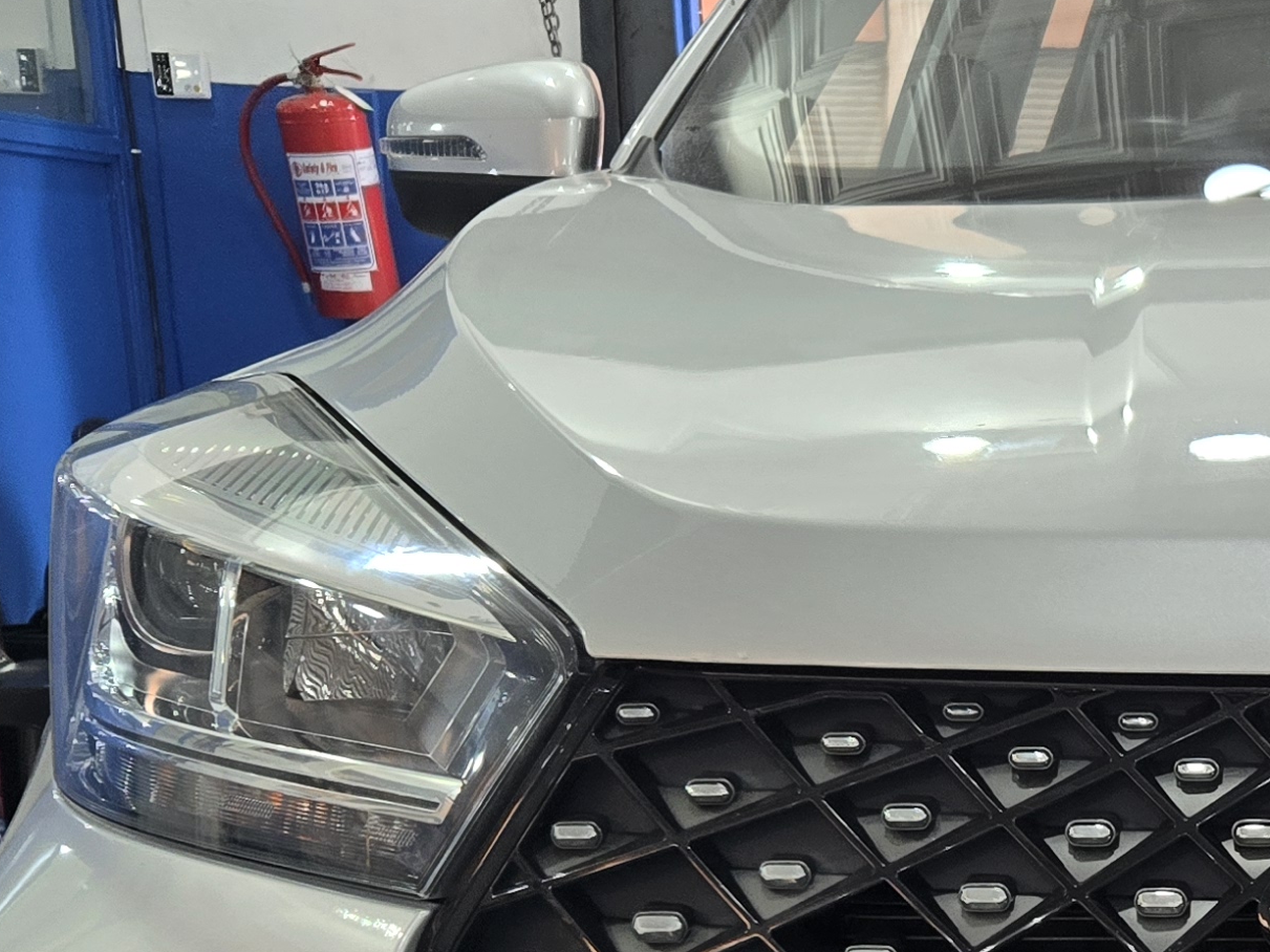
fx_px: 2788
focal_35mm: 76
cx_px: 1530
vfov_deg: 18.6
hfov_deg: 23.4
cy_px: 1055
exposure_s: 1/100
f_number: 1.8
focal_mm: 5.4
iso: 80
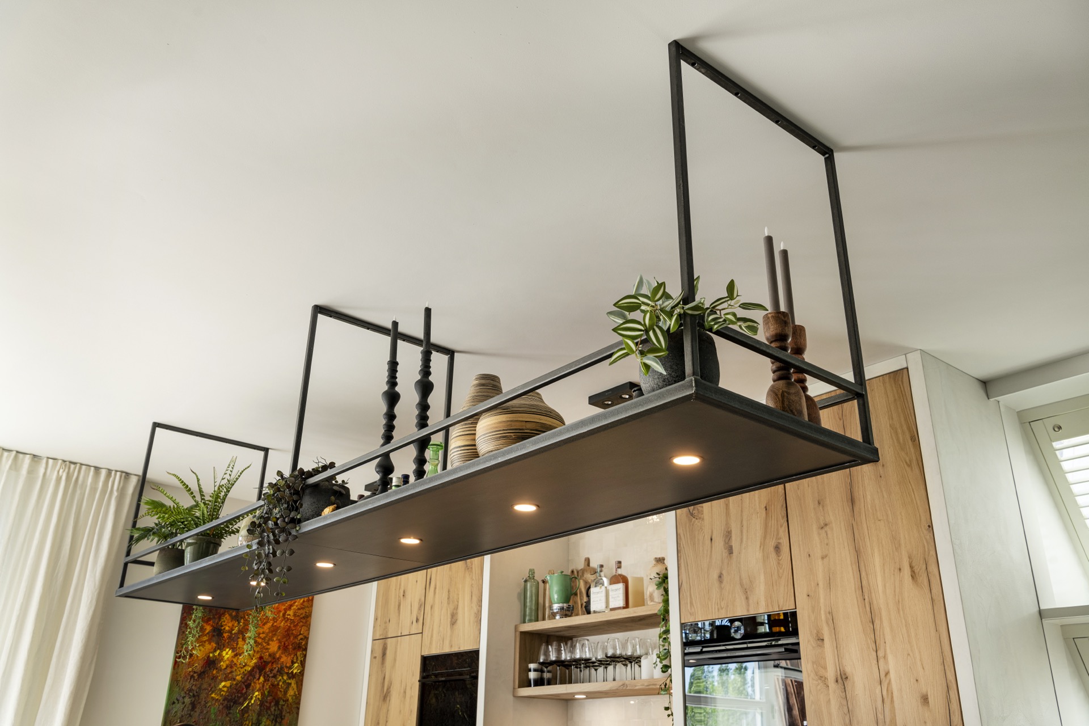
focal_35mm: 31
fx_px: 938
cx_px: 544
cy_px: 363
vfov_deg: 42.3
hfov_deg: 60.3
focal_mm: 31
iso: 250
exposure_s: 1/60
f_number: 8
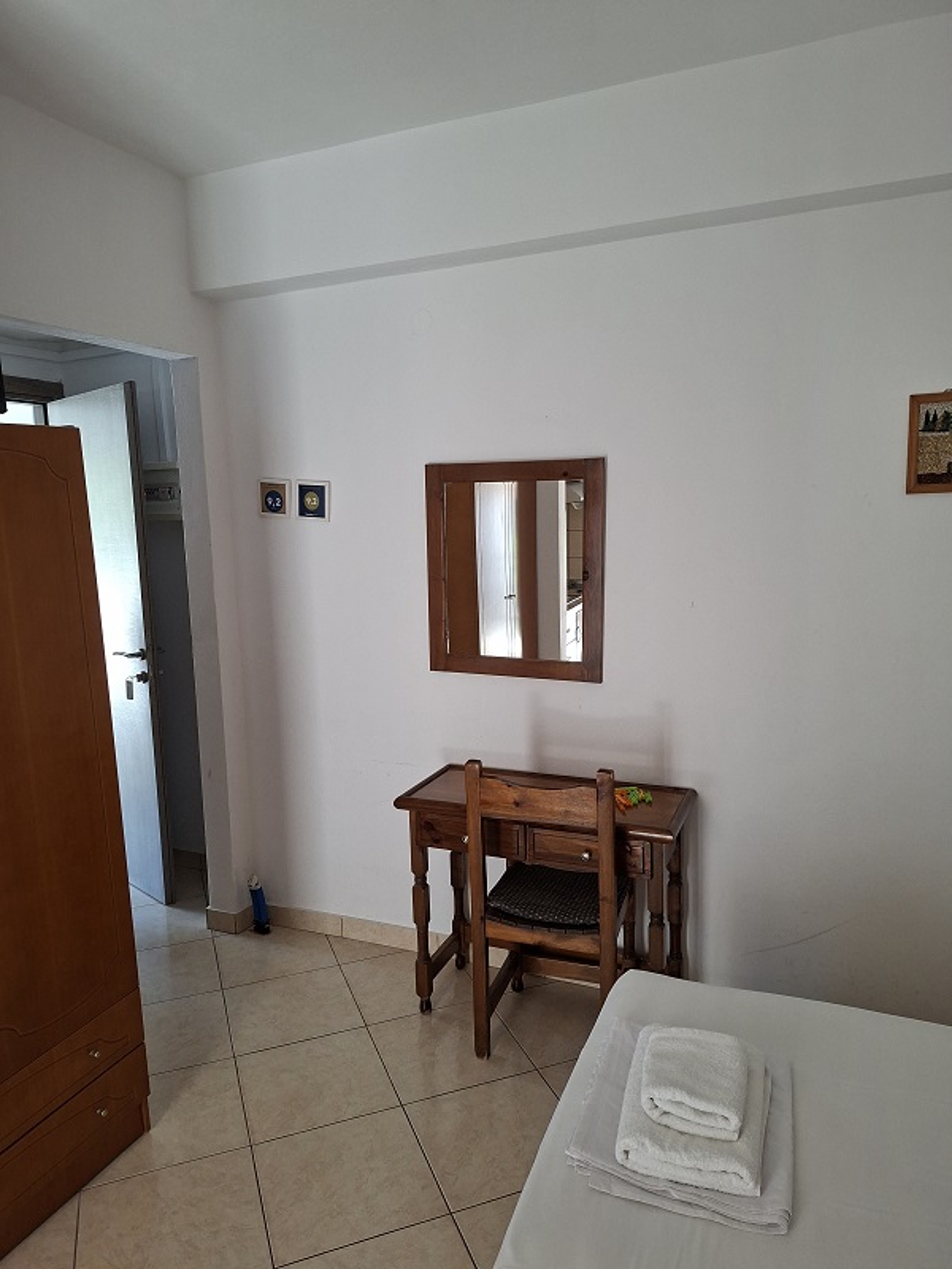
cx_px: 476
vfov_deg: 73.9
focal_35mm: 23
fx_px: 843
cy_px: 634
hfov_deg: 58.9
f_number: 1.8
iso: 320
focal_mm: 5.54
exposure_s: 1/120
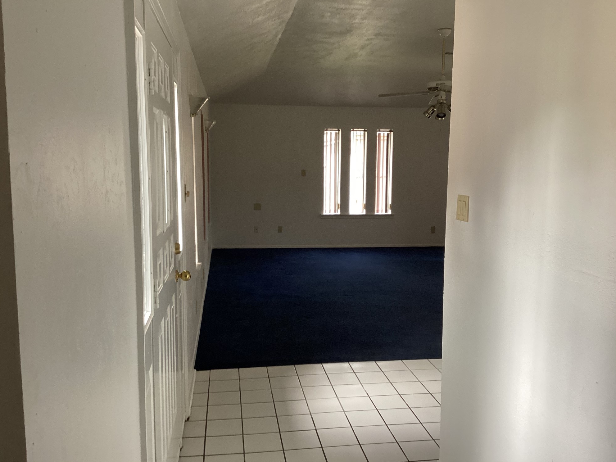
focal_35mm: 32
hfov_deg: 56.8
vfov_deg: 44.2
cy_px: 226
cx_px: 301
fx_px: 569
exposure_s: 1/60
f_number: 2.4
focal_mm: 3.3
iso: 250
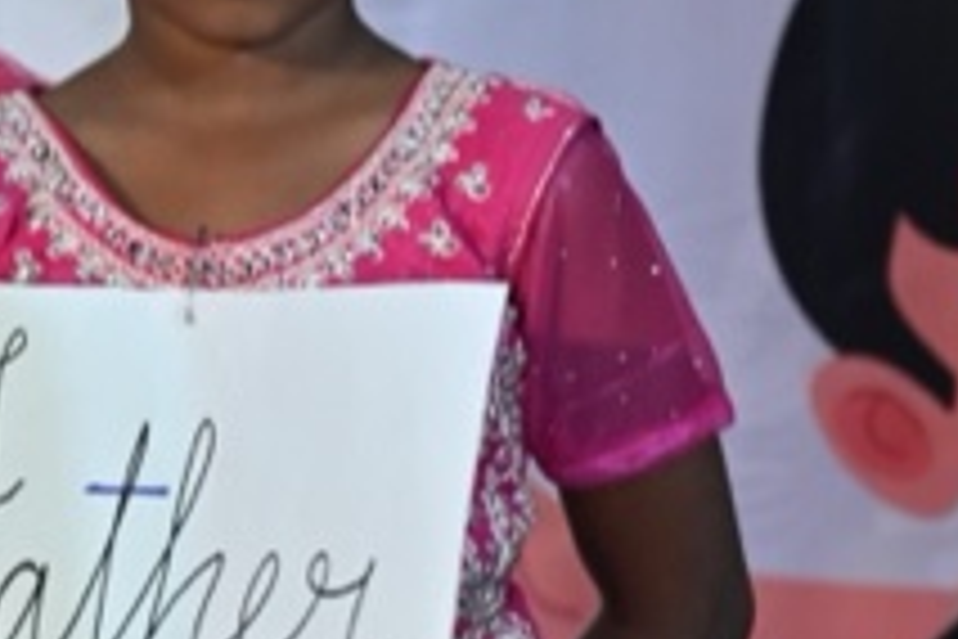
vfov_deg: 2.7
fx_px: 13730
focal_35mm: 516
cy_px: 297
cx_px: -423
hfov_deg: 4.0
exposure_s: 1/160
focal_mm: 110
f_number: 4
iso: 250
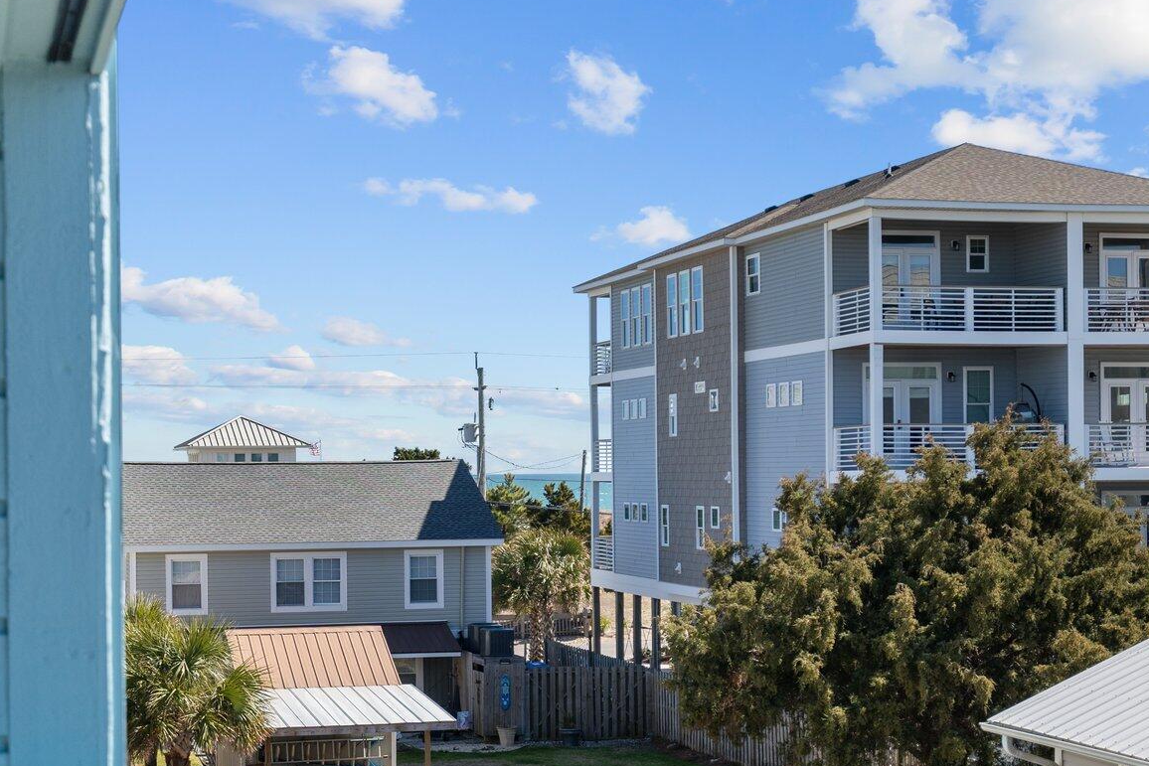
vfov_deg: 21.9
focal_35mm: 62
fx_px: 1979
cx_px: 411
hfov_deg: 32.2
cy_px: 472
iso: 200
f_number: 4
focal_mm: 35
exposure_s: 1/1600
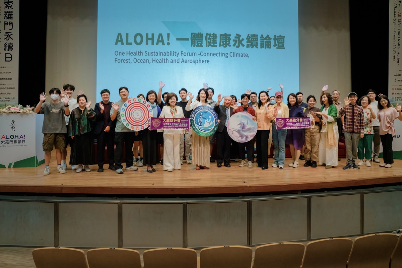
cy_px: 134
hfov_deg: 73.7
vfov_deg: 53.1
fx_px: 268
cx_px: 201
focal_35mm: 24
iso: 5000
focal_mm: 24
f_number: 4.5
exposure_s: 1/200
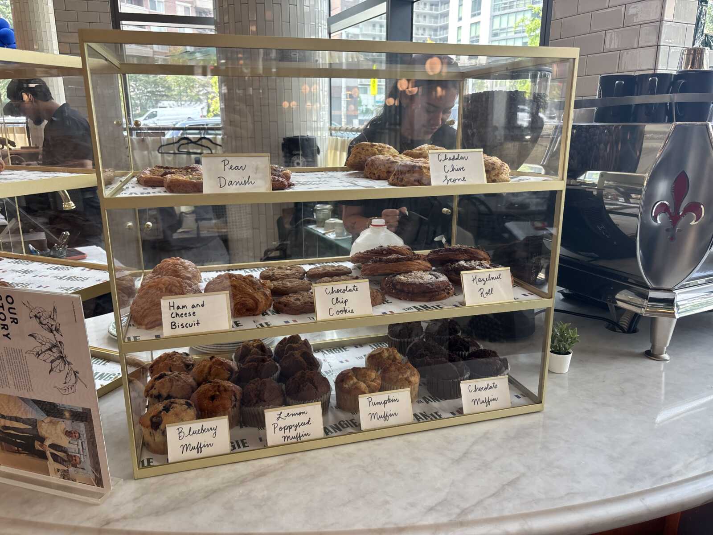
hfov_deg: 67.3
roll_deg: +0.2
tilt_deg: -15.1
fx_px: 536
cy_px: 268
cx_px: 356
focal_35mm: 26
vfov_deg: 53.1
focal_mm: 5.96
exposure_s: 1/120
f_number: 1.6
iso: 100
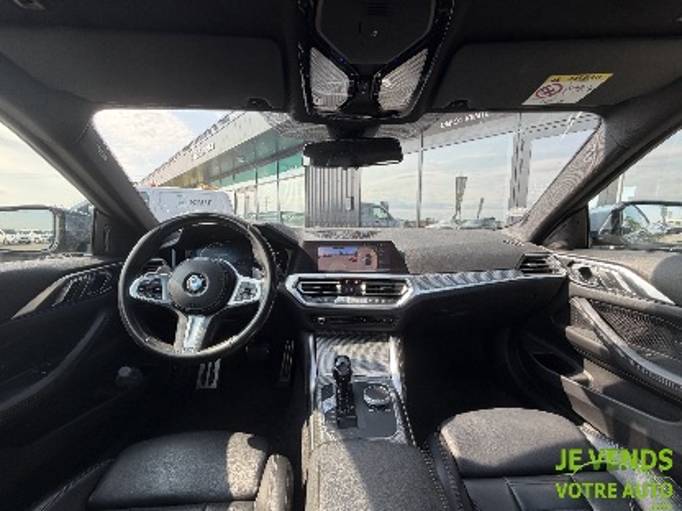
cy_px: 256
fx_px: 276
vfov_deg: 85.7
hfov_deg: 102.1
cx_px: 341
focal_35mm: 14
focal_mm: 2.22
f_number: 2.2
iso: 40
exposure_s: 1/228
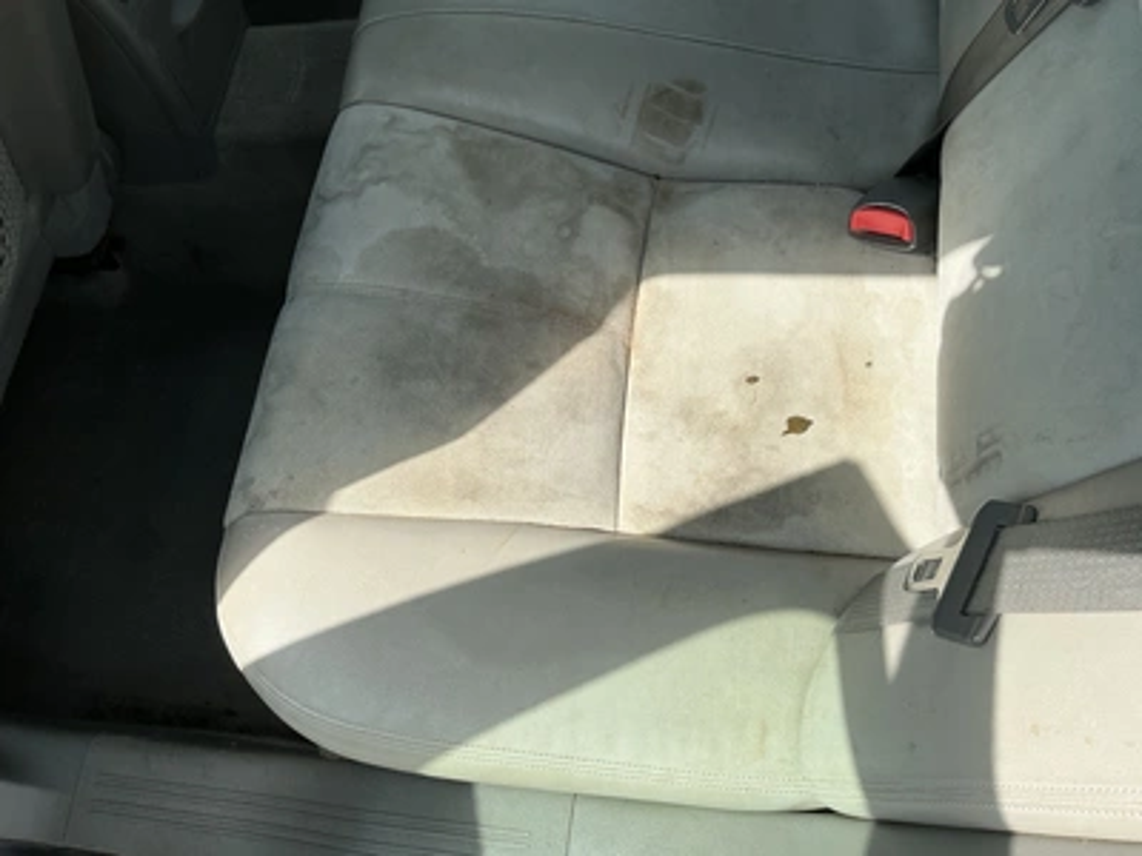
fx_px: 924
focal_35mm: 28
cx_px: 571
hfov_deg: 63.4
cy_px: 428
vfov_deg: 49.7
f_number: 1.8
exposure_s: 1/944
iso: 25
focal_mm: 3
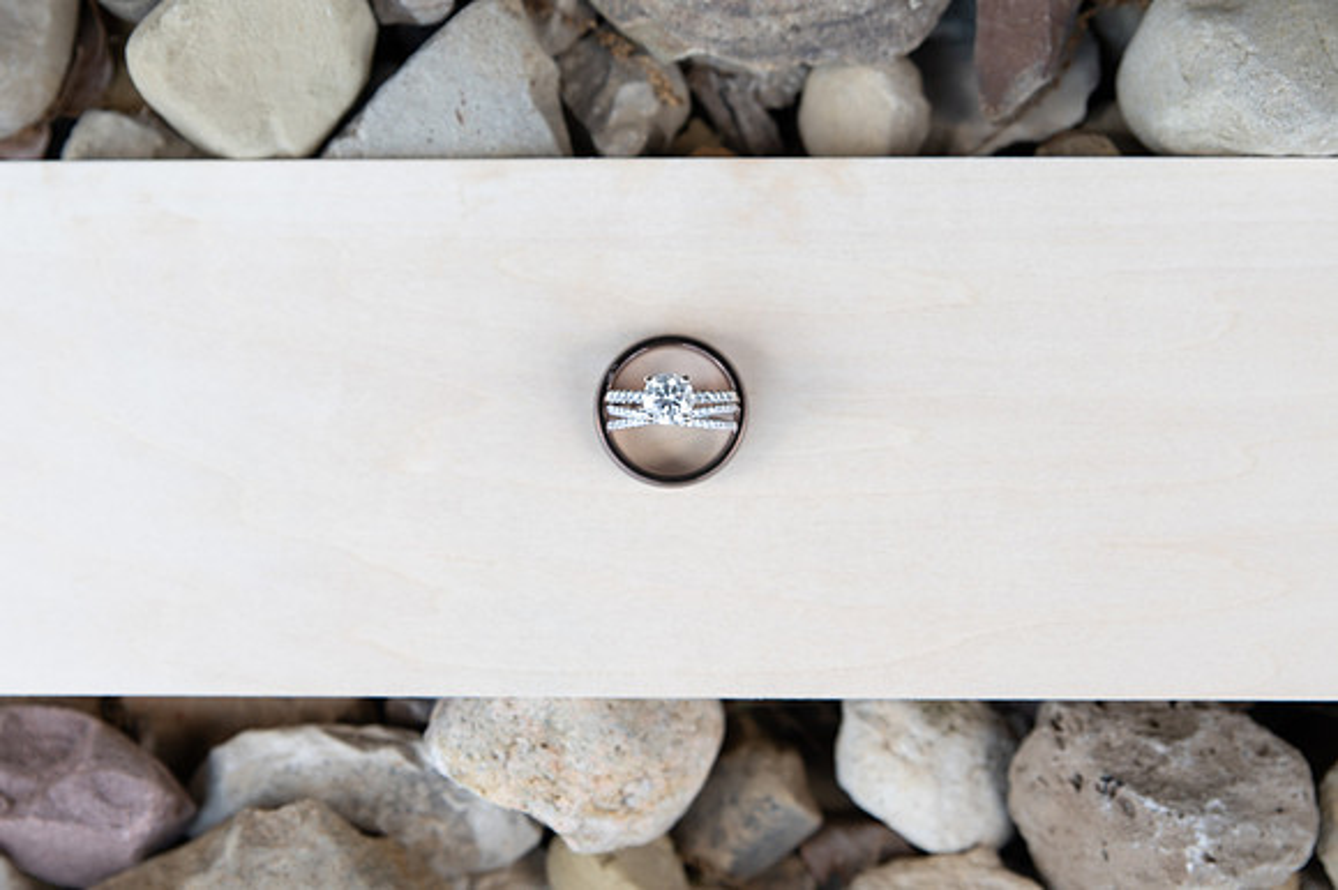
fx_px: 2967
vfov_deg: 17.1
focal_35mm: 80
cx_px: 584
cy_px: 407
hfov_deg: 25.4
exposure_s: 1/200
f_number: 3.5
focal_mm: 50
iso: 160
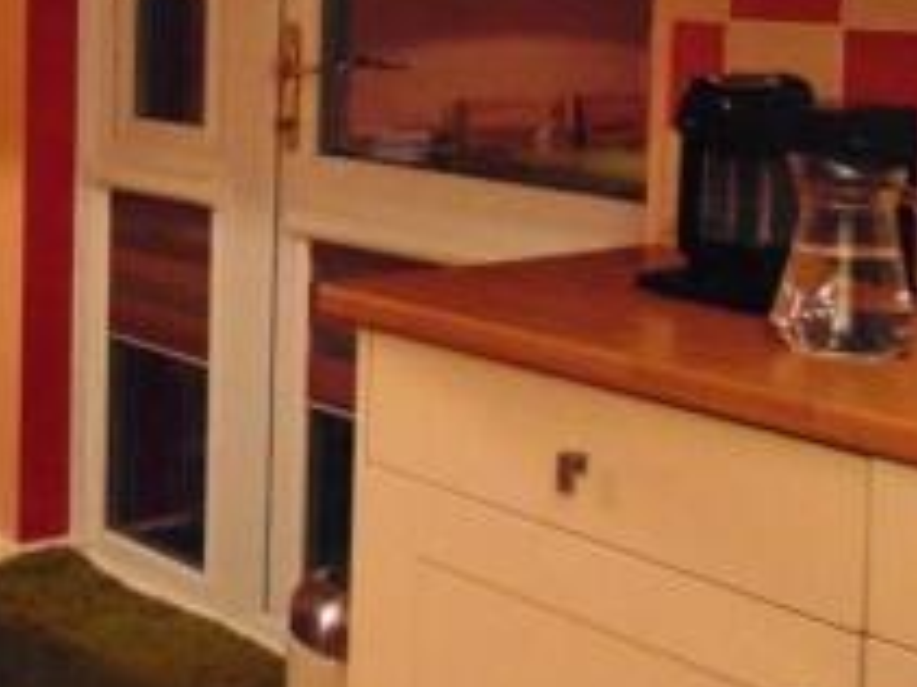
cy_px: 85
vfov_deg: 20.9
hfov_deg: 25.0
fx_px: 1827
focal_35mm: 69
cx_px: -228
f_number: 3
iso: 400
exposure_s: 1/13
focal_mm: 4.5
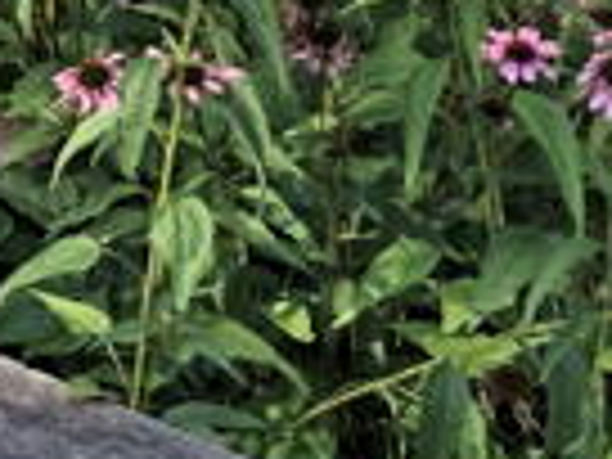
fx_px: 3642
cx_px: -1305
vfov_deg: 6.8
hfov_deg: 8.0
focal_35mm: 206
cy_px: -666
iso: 25
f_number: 1.8
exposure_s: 1/120
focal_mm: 3.99
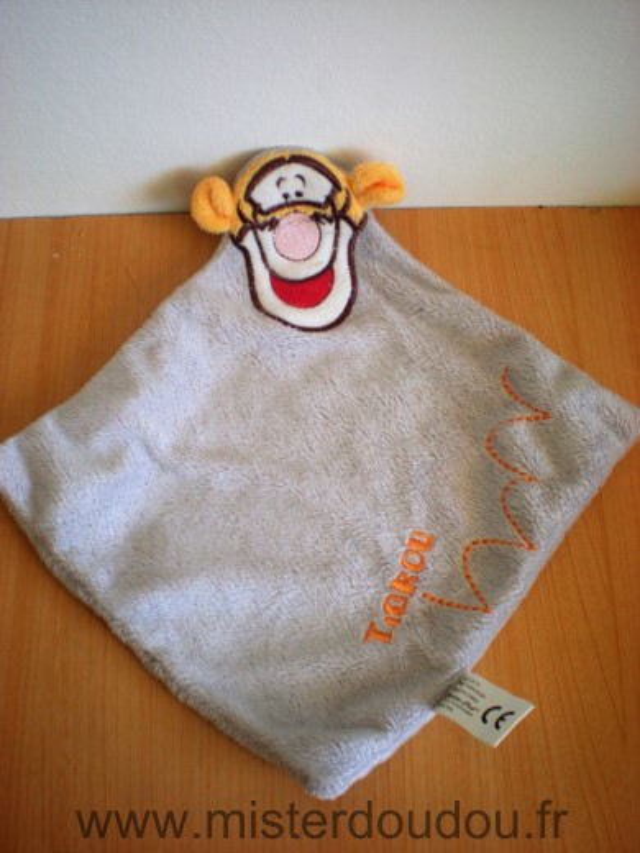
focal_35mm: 38
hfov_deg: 37.7
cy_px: 426
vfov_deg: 49.0
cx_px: 320
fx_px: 937
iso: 149
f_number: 3.1
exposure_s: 1/60.1
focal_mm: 6.3
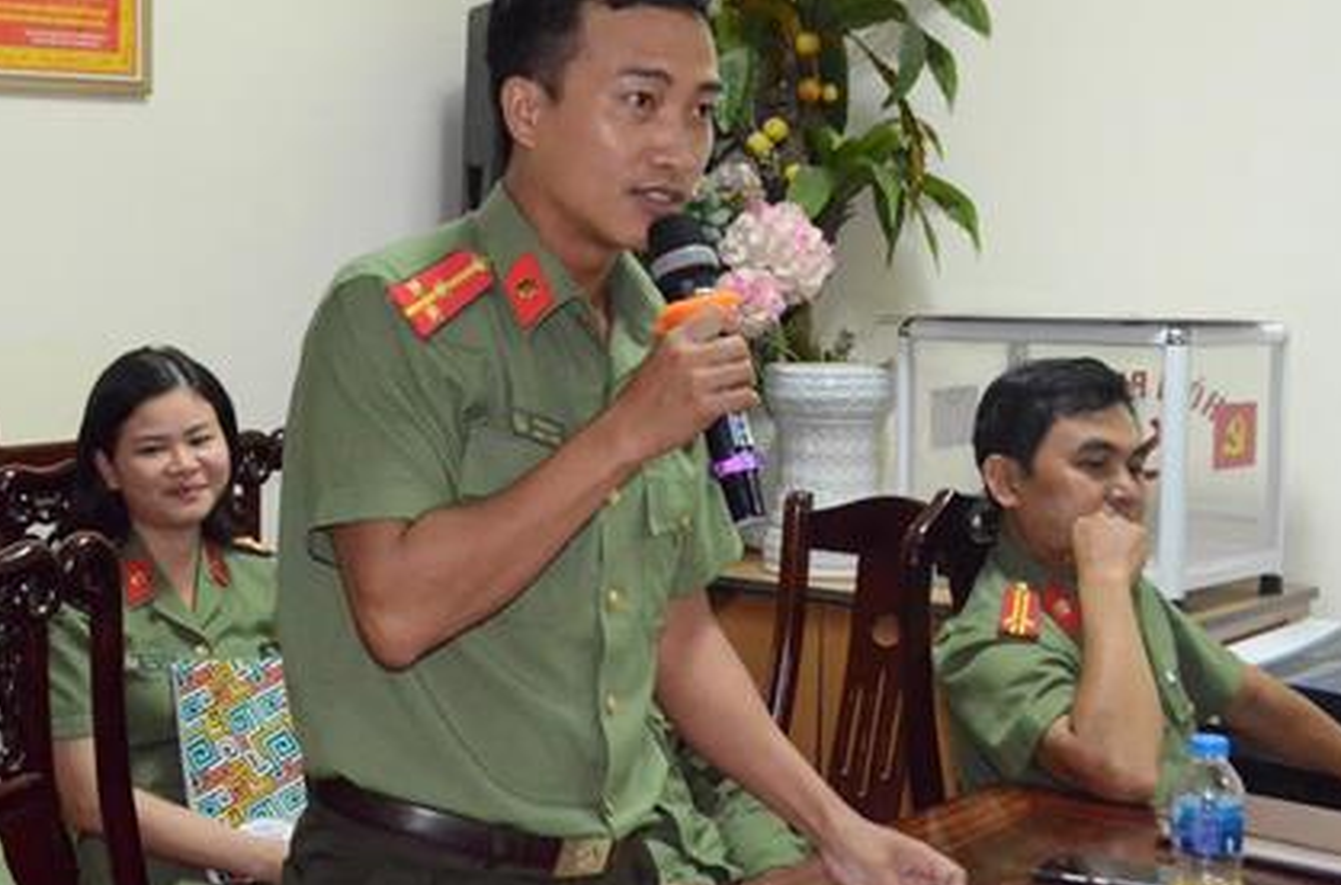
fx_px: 2080
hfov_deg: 35.3
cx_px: 423
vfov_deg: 24.0
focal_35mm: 56
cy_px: 428
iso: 6400
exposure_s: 1/60
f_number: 8
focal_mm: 26
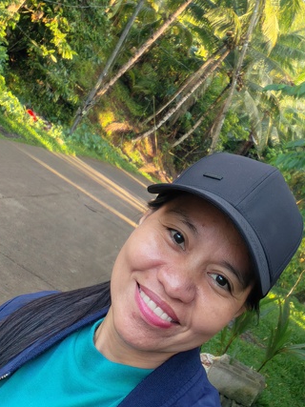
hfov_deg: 34.8
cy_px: 161
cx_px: 205
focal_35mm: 41
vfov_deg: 45.5
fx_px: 482
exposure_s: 1/50
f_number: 2
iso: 64
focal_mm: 3.09
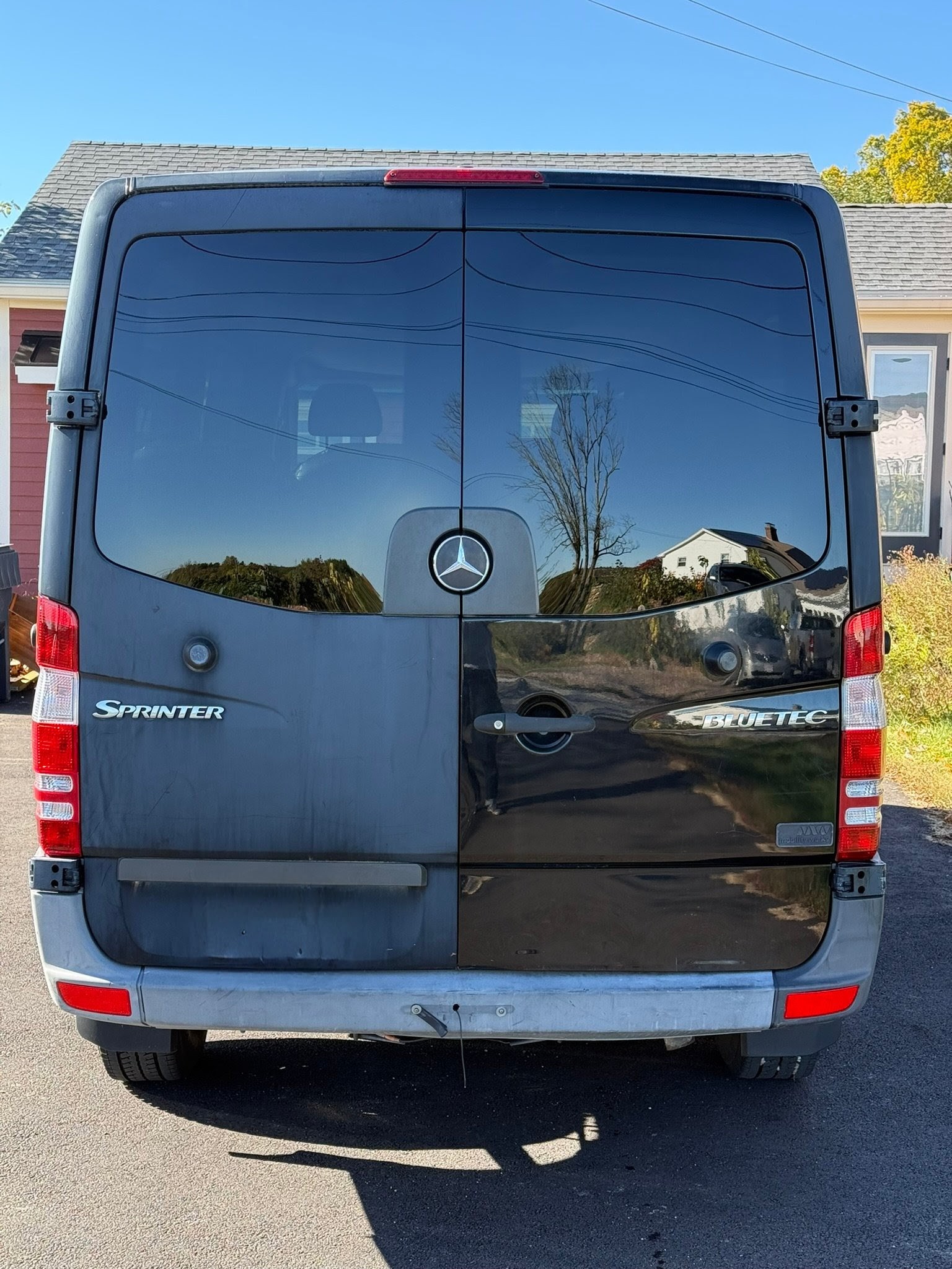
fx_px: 1760
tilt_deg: -4.6
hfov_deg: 30.3
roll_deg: -0.9
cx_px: 476
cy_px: 634
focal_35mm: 48
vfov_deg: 39.7
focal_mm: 6.76
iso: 100
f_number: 1.78
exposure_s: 1/606
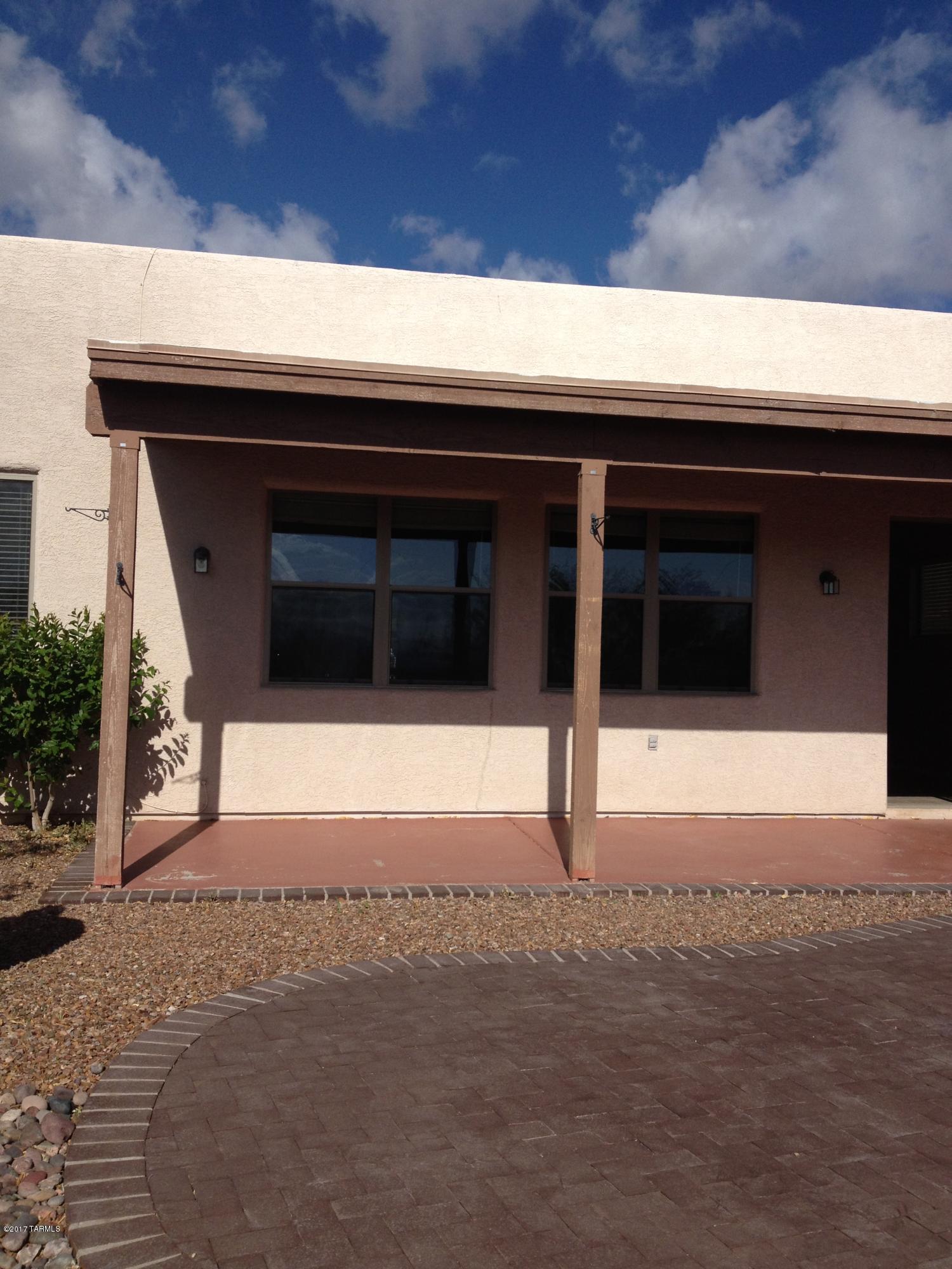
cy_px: 634
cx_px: 476
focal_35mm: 35
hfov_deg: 40.7
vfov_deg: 52.6
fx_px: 1283
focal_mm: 4.28
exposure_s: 1/3460
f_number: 2.4
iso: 50
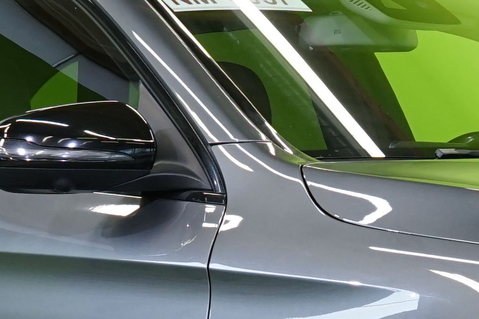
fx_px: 2502
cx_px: 400
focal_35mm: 188
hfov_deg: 10.9
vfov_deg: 7.3
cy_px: 323
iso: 500
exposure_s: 1/30
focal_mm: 31
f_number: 6.3
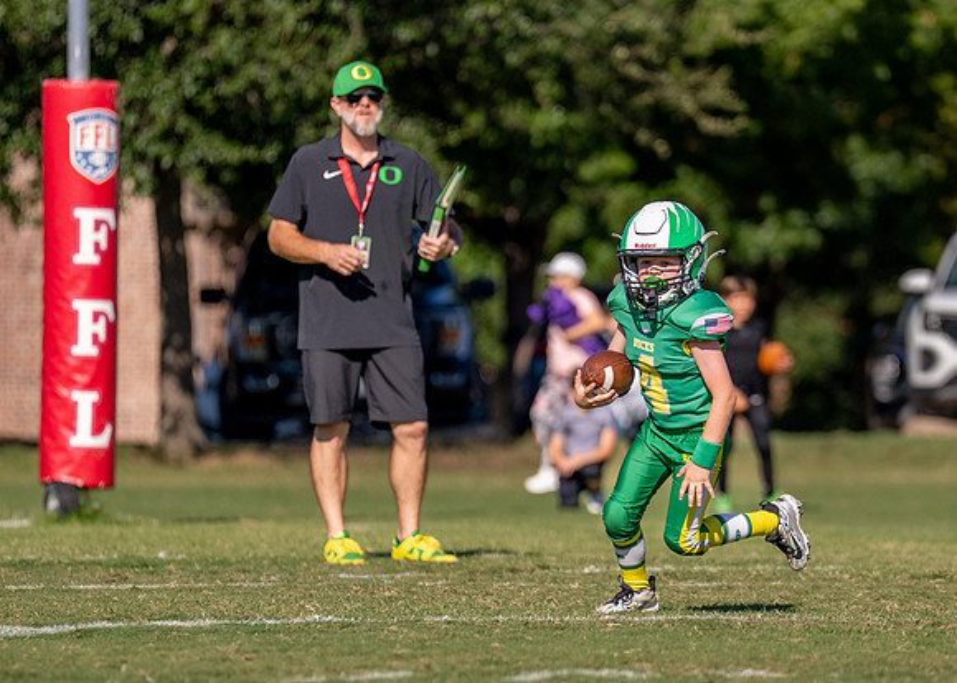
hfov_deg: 4.8
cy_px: 421
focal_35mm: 421
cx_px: 680
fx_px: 11428
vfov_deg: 3.4
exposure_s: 1/6400
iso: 250
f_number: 2.8
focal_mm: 200
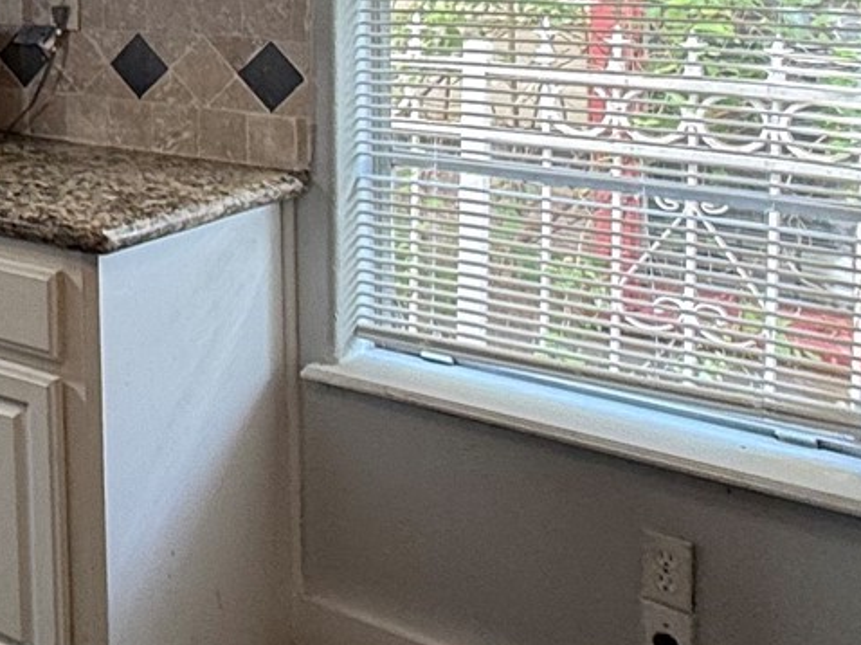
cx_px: -369
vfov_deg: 23.4
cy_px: -2
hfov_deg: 25.6
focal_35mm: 60
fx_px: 1492
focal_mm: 2.22
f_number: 2.2
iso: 80
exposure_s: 1/40
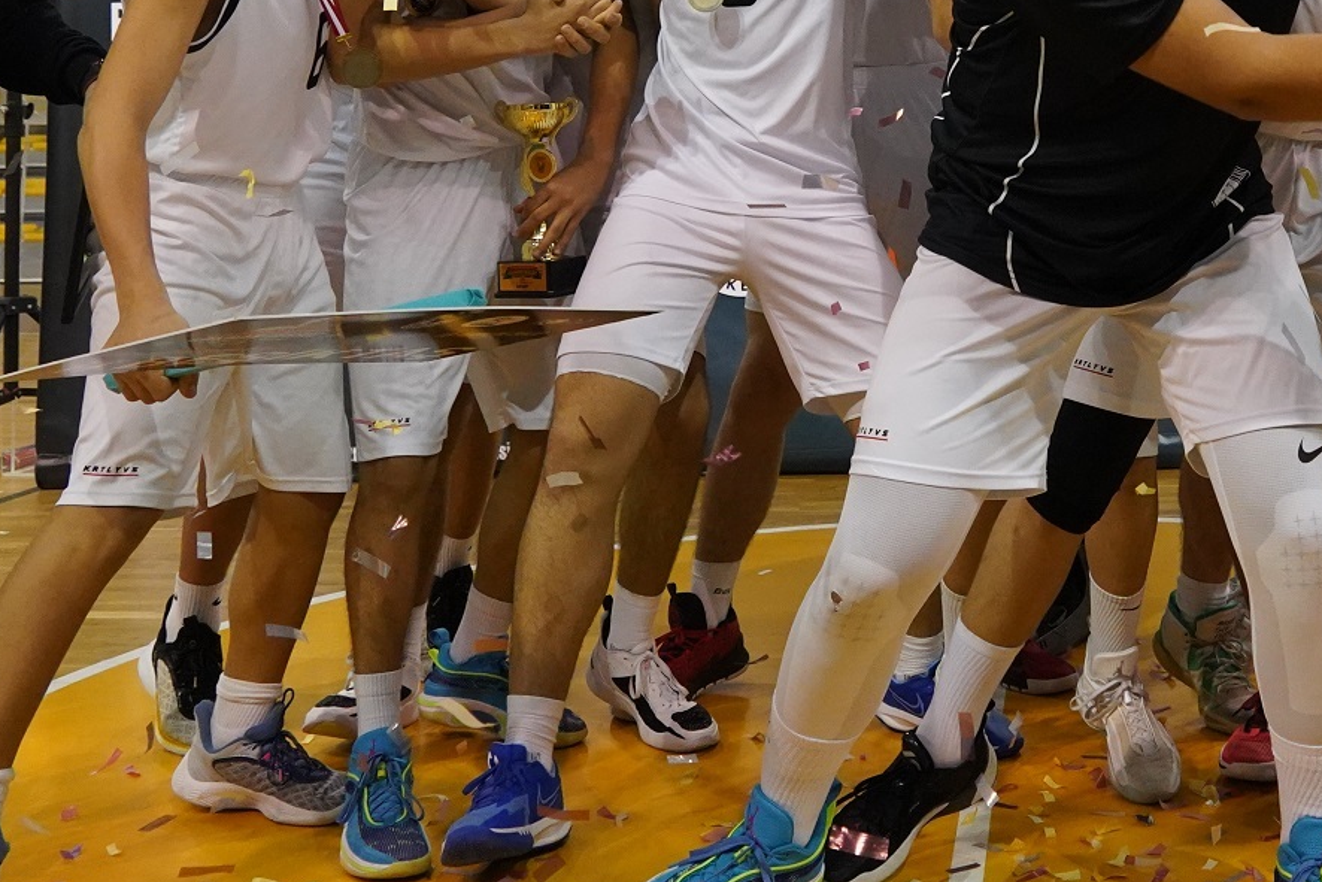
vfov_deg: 25.4
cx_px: 1028
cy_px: 136
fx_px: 1910
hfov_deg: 37.0
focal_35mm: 52
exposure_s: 1/800
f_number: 5.6
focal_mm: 24
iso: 6400
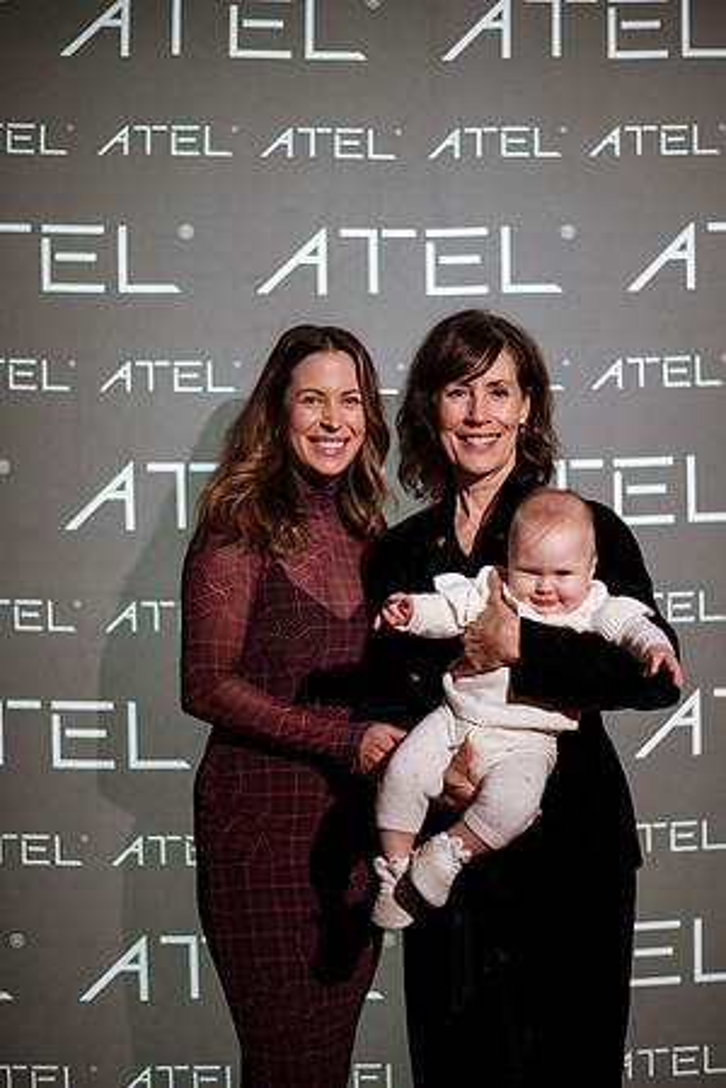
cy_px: 544
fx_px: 1754
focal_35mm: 58
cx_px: 363
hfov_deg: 23.4
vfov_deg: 34.5
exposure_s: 1/1000
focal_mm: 58
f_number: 1.4
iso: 1250
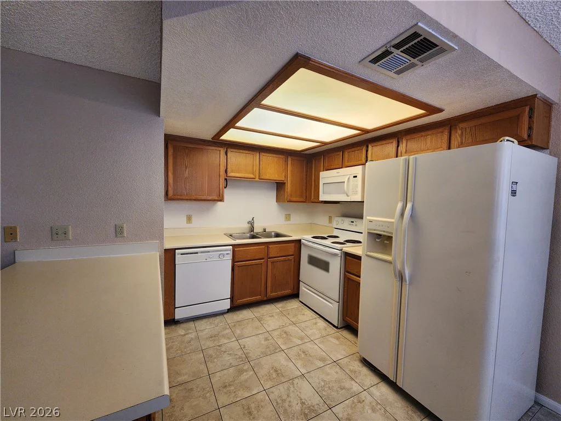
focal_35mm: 13
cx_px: 280
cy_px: 210
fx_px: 211
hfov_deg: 106.2
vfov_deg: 89.9
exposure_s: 1/60
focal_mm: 2.2
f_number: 2.2
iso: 160
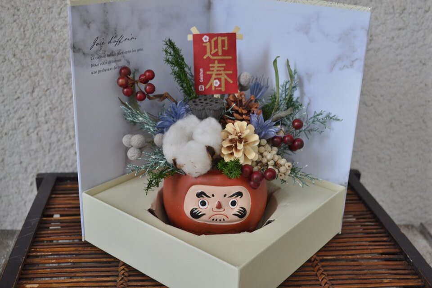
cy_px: 144
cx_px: 216
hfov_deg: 45.0
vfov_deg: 30.8
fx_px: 522
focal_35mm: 44
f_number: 4.5
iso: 400
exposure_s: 1/15
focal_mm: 29
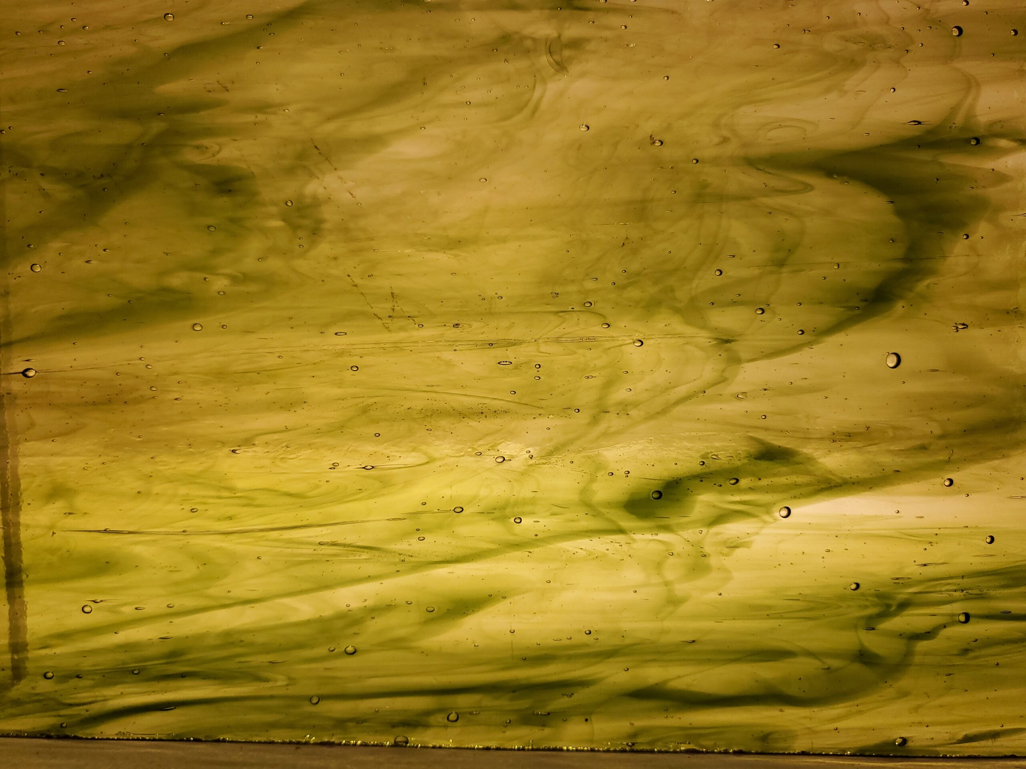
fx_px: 771
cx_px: 513
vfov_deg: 53.1
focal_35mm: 26
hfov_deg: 67.3
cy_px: 384
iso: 80
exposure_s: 1/350
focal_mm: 4.3
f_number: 1.5
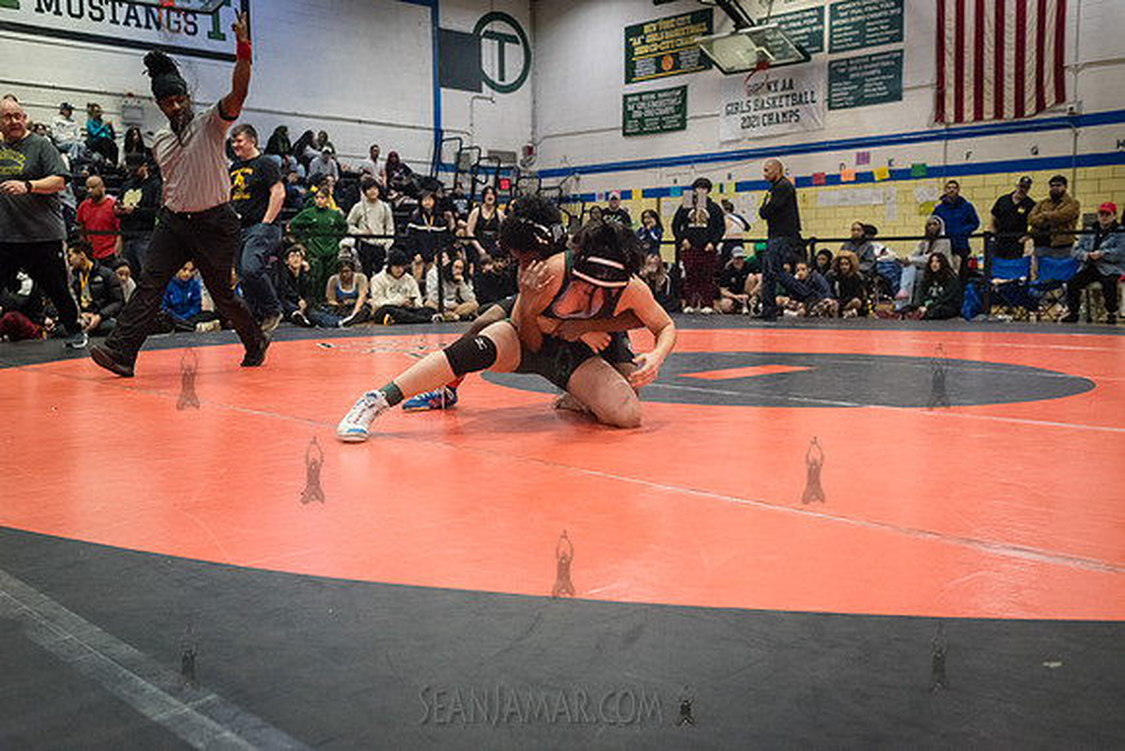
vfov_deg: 37.9
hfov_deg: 54.4
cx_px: 562
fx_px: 1094
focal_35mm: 35
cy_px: 376
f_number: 4
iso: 8000
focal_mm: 35
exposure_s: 1/400
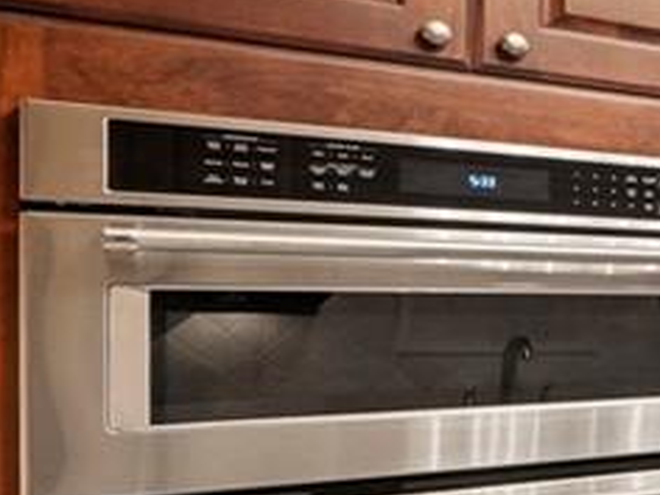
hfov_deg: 18.0
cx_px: 1398
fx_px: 953
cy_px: 312
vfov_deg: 29.0
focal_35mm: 50
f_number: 11
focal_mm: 12
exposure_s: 1/8
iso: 2000
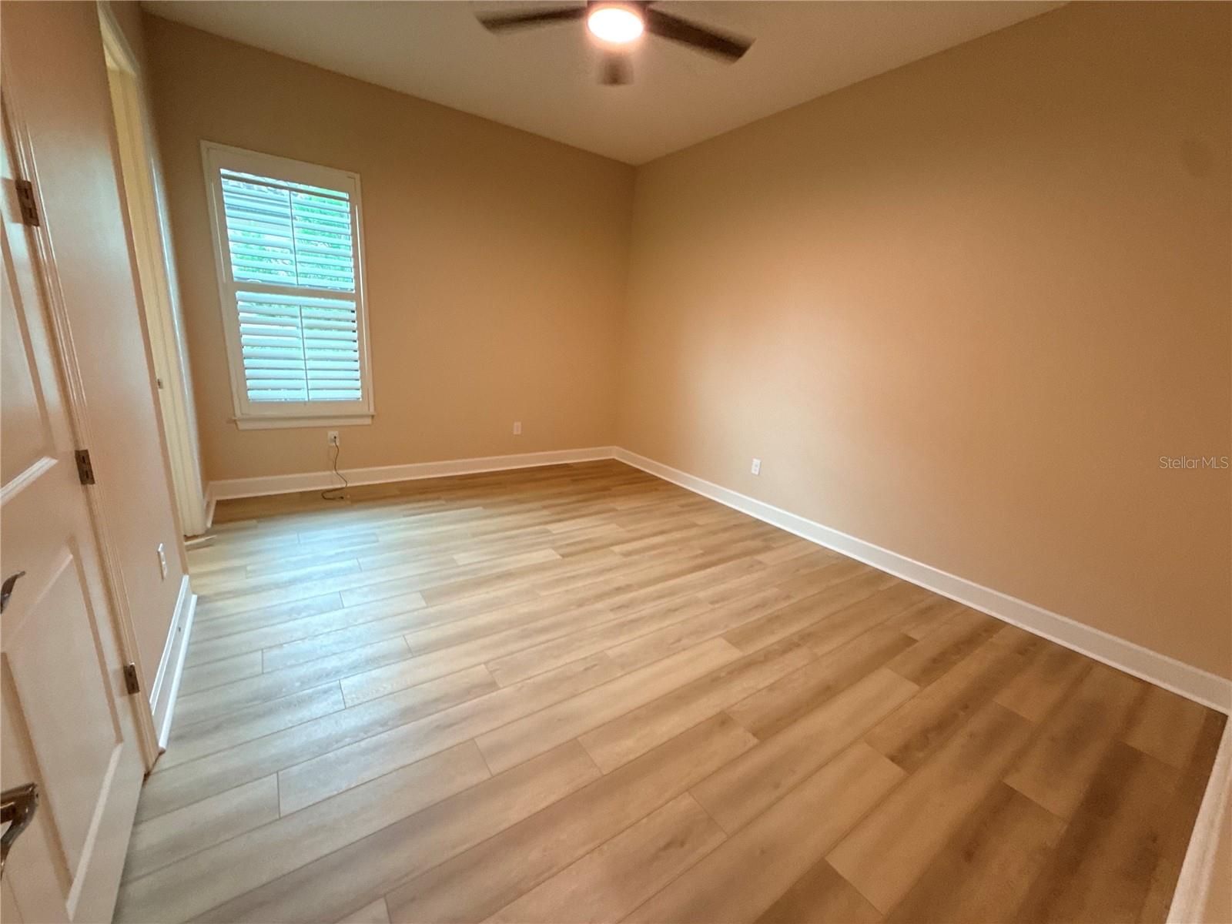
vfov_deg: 85.7
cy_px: 462
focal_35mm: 14
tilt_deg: -14.4
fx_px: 498
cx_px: 616
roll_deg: -4.4
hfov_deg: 102.1
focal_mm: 2.22
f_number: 2.2
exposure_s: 1/60
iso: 250
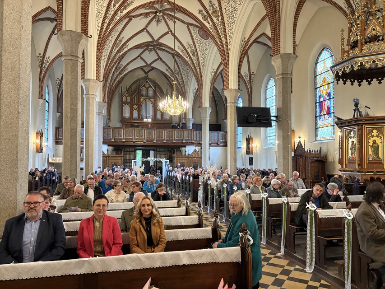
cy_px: 144
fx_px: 289
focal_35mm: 26
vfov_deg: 53.1
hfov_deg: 67.3
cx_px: 192
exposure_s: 1/50
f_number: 1.6
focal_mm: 5.96
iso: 320
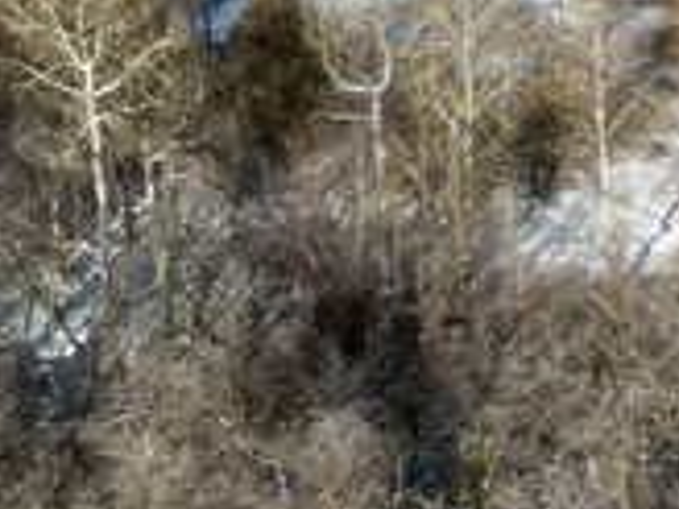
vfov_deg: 9.5
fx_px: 2942
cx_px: 1047
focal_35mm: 150
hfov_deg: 12.5
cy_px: -339
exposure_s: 1/4000
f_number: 1.7
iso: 130
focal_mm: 6.72
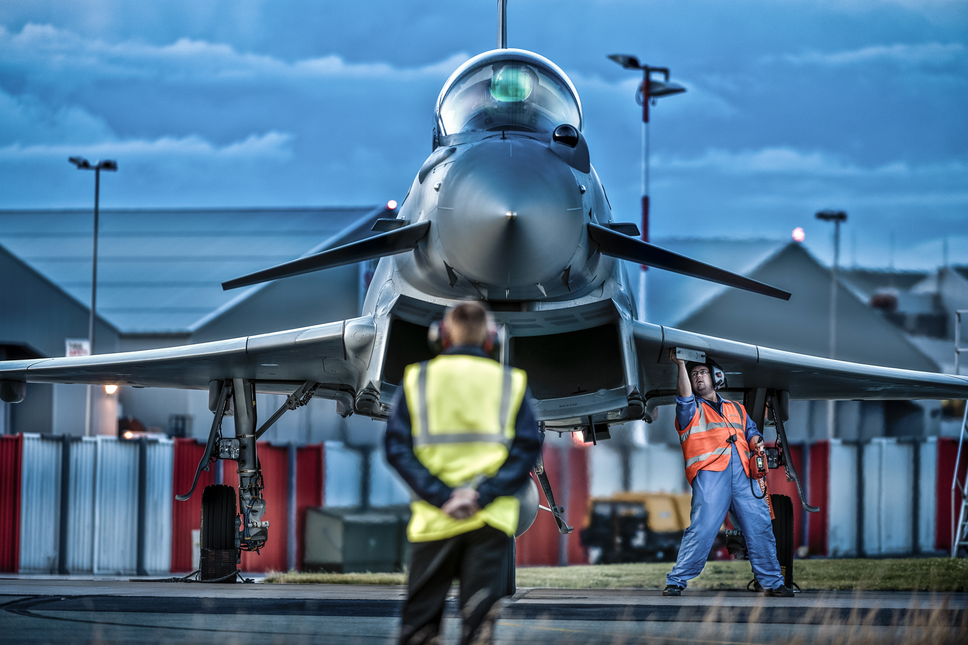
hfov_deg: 7.3
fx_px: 7556
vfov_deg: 4.9
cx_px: 484
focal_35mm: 281
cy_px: 323
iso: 200
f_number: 4
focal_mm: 280
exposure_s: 1/15
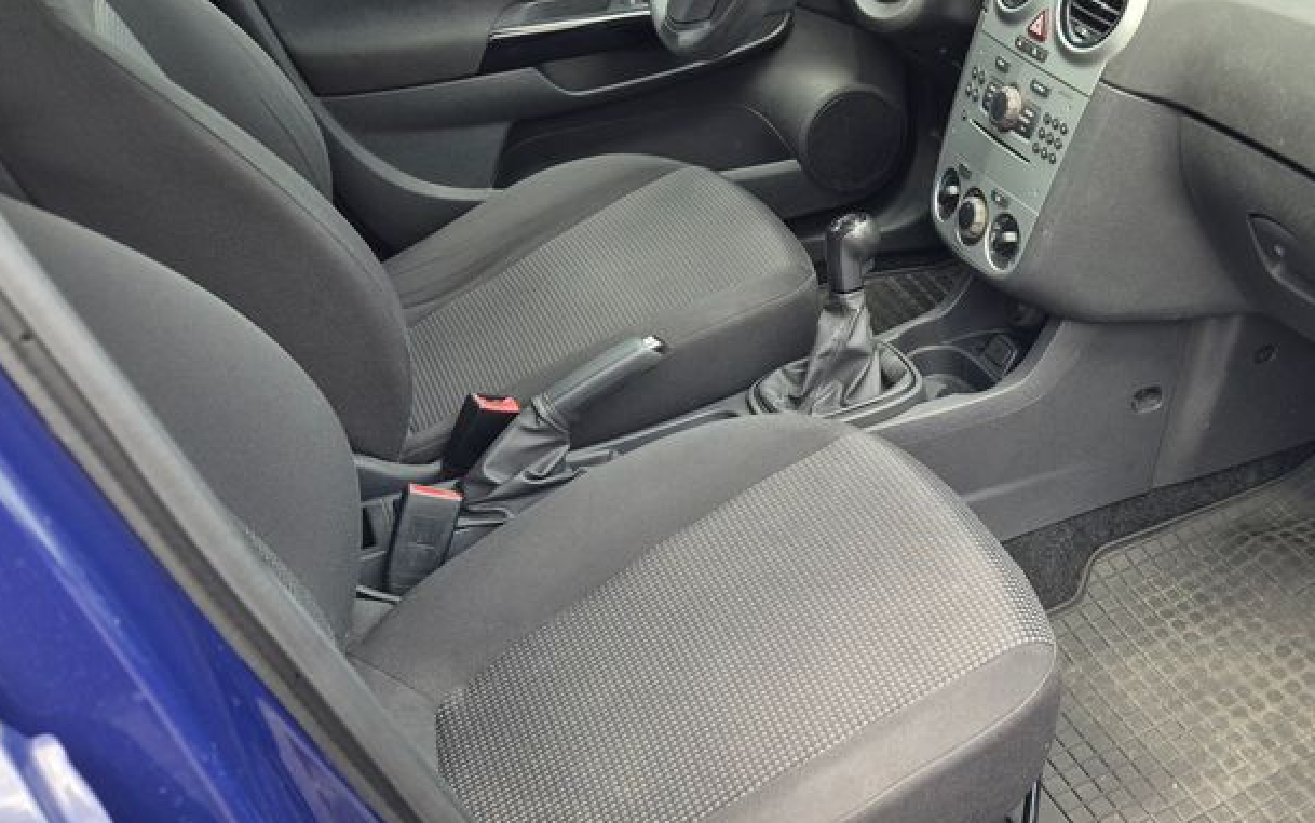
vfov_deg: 31.2
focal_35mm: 41
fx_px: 1470
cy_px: 361
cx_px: 1039
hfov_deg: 45.9
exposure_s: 1/180
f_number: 1.8
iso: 40
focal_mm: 5.4
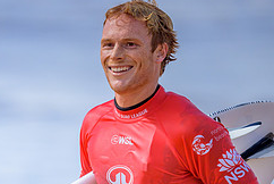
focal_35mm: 1963
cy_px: 219
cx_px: -13
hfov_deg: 1.0
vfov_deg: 0.7
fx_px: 14958
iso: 500
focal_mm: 800
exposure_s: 1/2000
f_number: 6.3
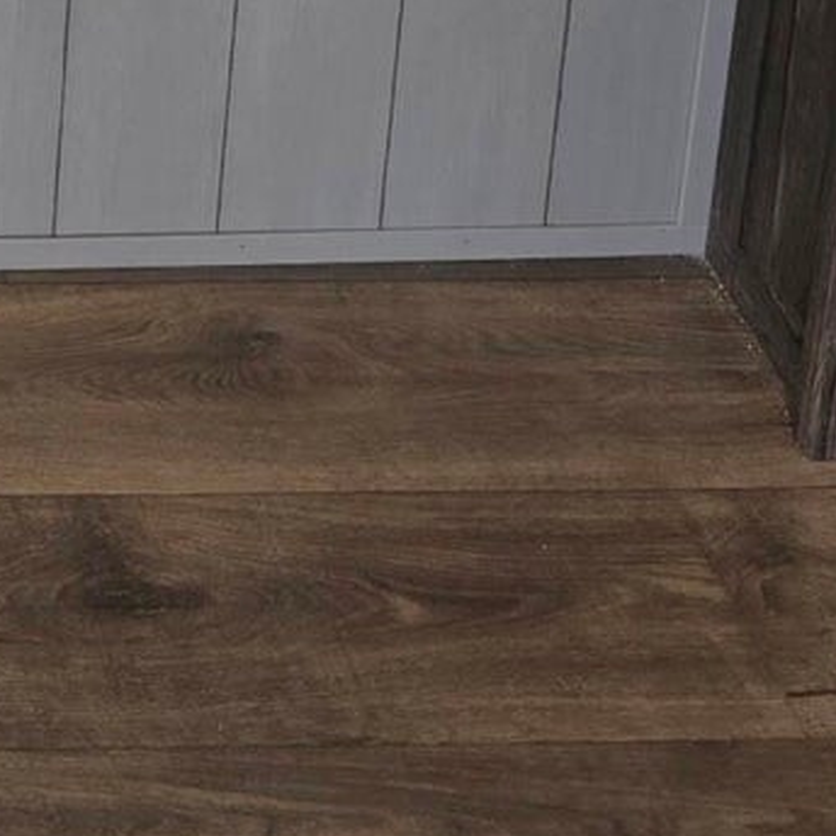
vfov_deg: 11.7
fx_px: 3443
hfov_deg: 12.5
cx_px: -708
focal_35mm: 126
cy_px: -1057
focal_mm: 6.3
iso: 50
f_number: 1.7
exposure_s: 1/120
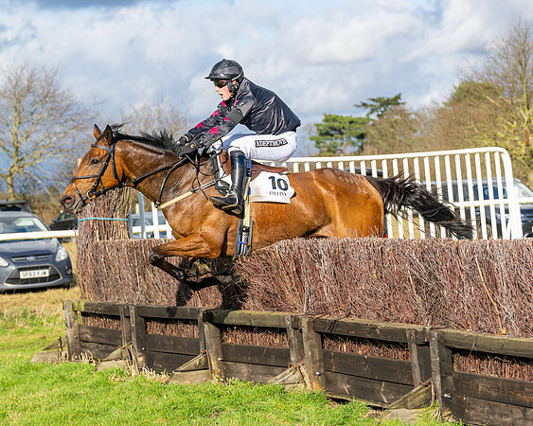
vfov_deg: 13.7
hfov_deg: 17.1
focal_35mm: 112
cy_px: 229
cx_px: 292
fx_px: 1767
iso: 200
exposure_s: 1/2500
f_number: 4
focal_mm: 70
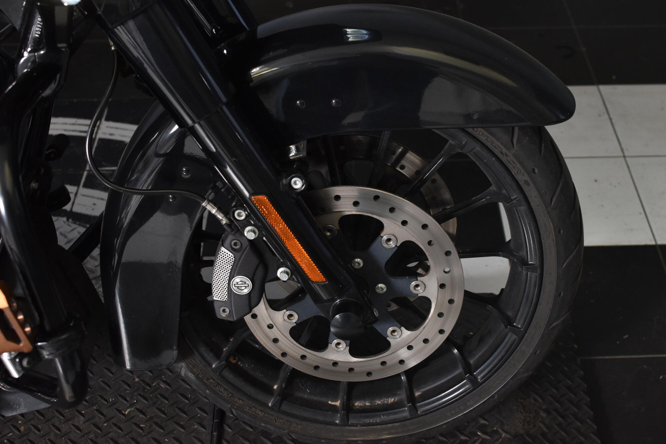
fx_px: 971
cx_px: 333
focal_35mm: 52
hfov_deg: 37.9
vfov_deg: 25.7
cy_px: 222
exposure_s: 1/160
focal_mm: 35
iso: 800
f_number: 4.5
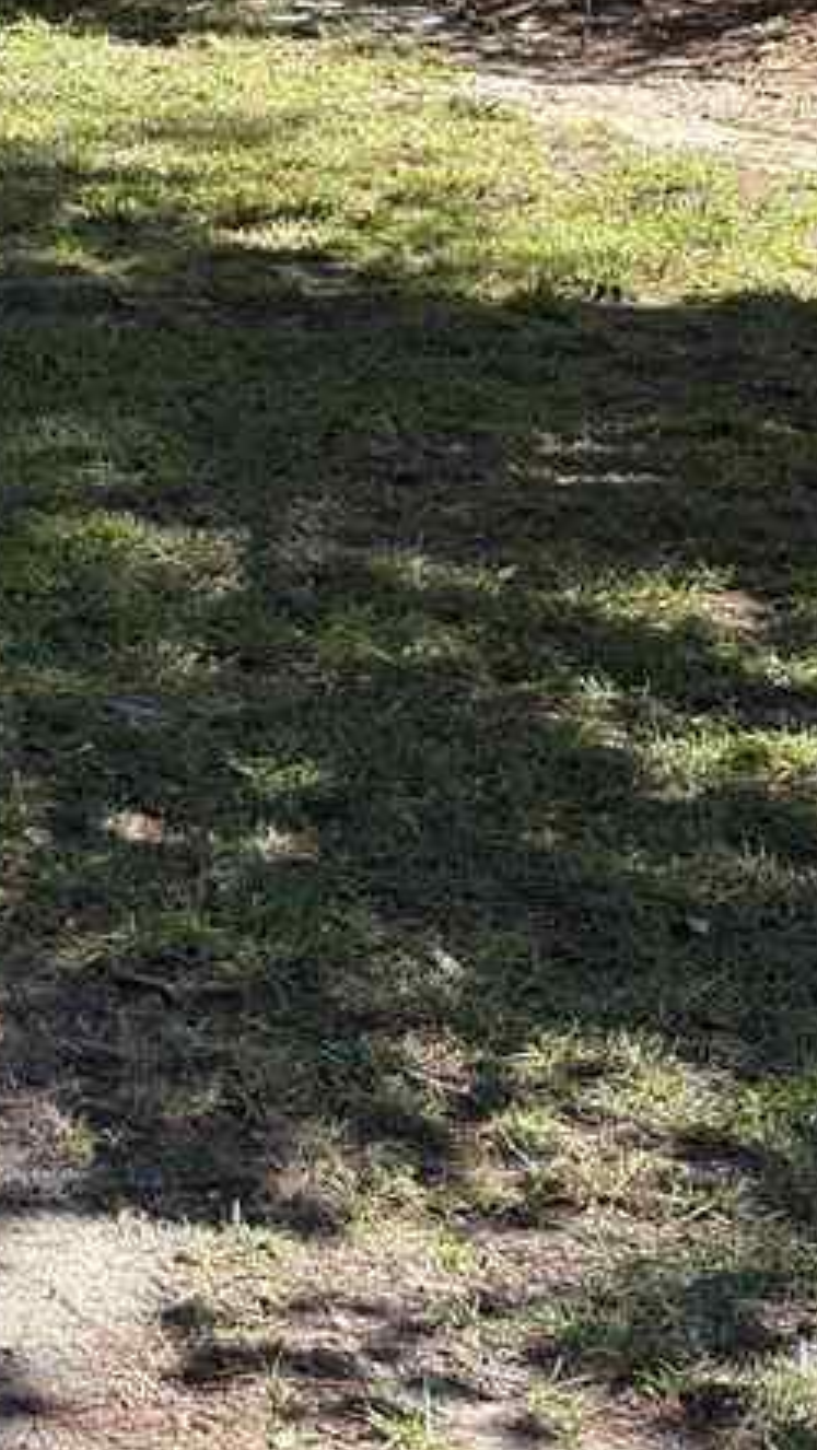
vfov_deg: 17.2
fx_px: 4732
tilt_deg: -12.9
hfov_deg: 9.8
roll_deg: -4.8
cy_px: 171
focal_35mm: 123
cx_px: 135
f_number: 1.6
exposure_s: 1/694
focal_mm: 5.96
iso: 32
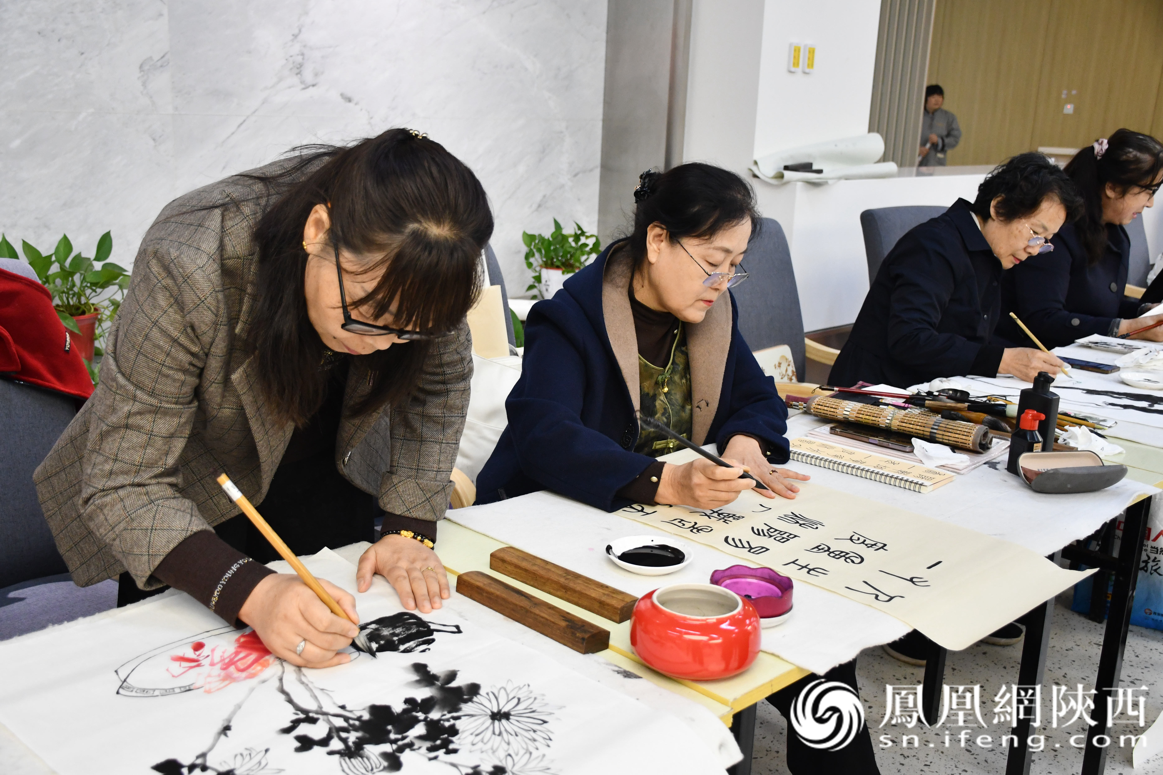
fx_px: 1163
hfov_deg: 53.1
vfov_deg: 36.9
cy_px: 388
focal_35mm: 36
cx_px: 582
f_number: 3.8
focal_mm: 24
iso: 1600
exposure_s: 1/125
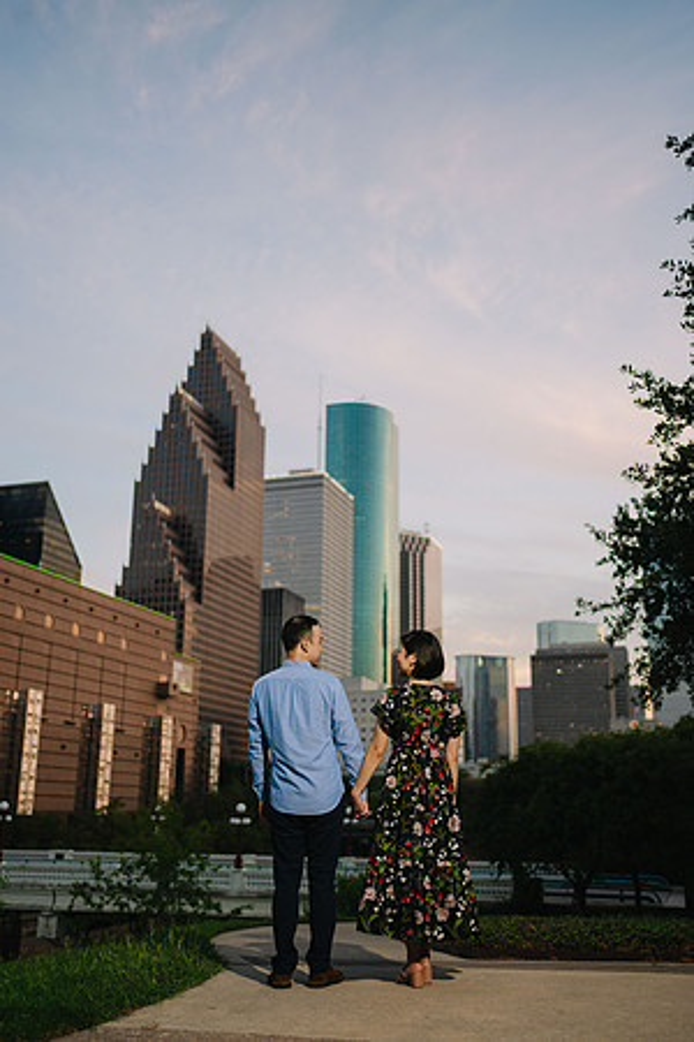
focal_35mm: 35
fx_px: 1012
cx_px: 347
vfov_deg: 54.4
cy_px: 521
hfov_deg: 37.9
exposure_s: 1/250
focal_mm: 35
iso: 100
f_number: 1.8
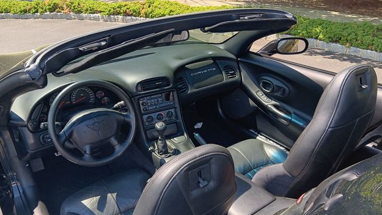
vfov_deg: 40.0
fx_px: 294
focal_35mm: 29
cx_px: 189
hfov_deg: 66.0
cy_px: 129
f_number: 1.8
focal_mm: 3.98
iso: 20
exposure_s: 1/111
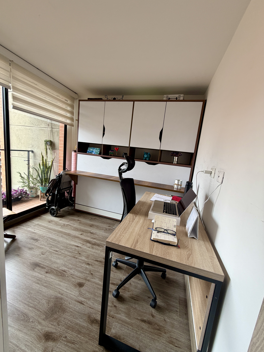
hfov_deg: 85.7
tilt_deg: -7.5
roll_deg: -5.7
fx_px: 142
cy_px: 176
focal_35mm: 14
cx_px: 132
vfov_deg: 102.1
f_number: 2.2
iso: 64
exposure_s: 1/121
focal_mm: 2.22
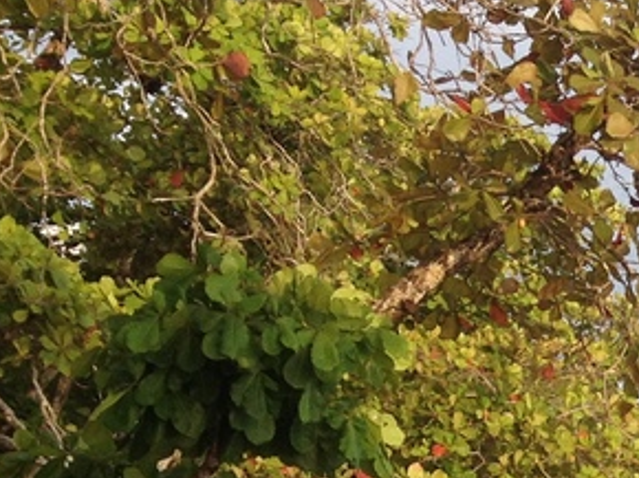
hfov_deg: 12.3
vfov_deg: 9.9
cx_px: 1216
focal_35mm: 145
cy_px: 711
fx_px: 2674
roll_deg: +1.6
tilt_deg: +1.0
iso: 50
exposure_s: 1/606
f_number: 2.4
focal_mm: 4.28
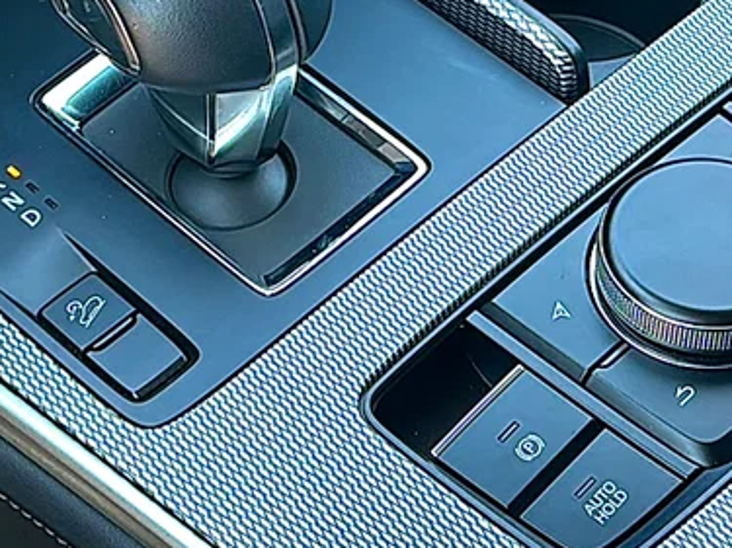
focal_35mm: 84
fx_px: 1776
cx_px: 402
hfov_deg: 23.3
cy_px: 169
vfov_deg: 17.5
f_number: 1.78
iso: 50
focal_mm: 6.86
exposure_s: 1/70
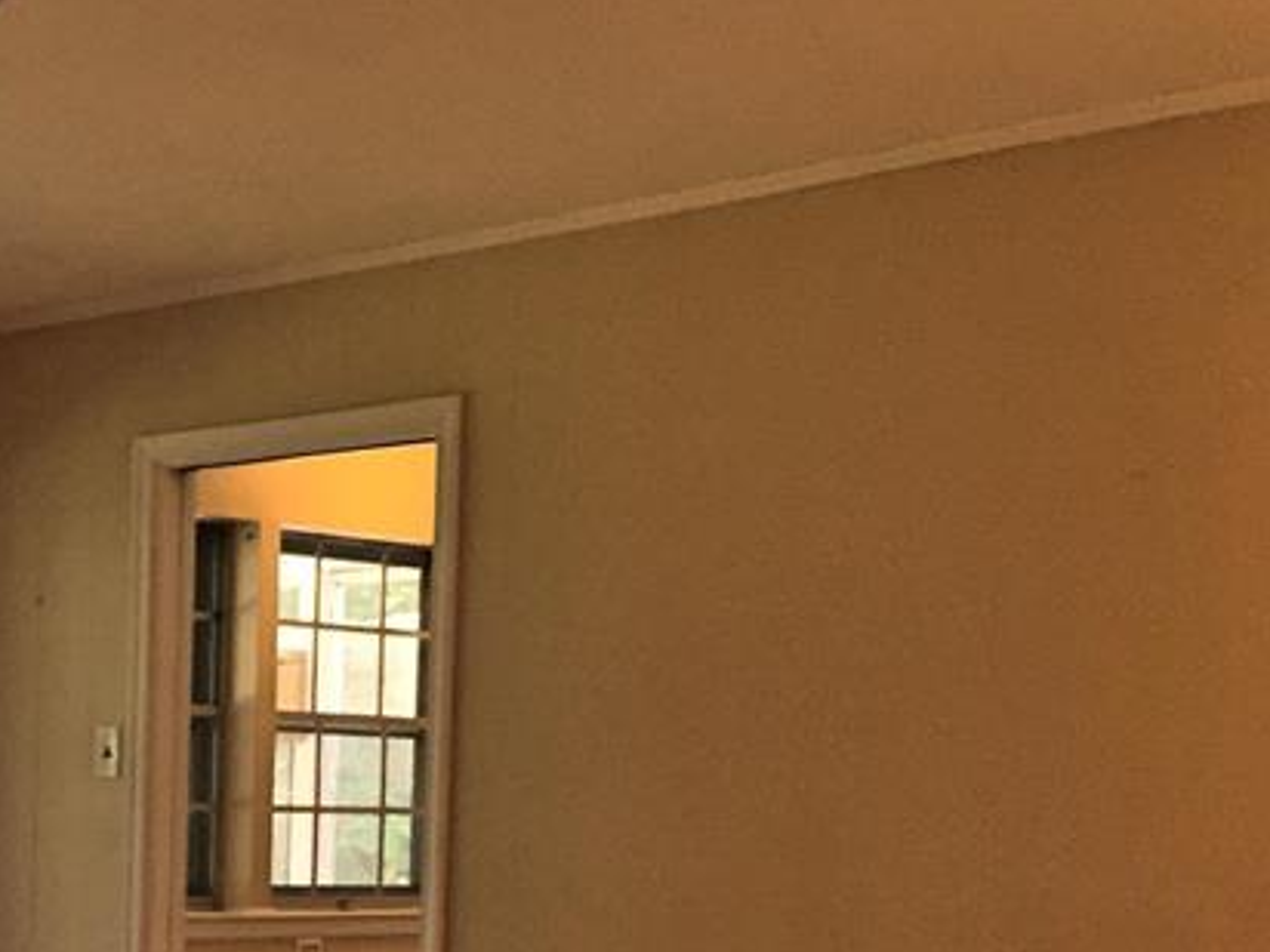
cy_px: 961
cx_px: -108
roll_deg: -1.3
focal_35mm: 72
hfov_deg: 25.2
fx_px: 2642
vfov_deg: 19.8
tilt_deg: -2.4
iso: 40
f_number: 2.2
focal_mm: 4.15
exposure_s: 1/30
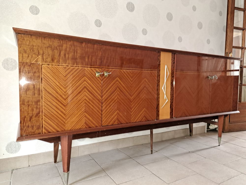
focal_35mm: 24
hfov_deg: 71.6
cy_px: 92
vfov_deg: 56.8
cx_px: 123
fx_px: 171
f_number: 1.8
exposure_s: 1/25
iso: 640
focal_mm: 5.23
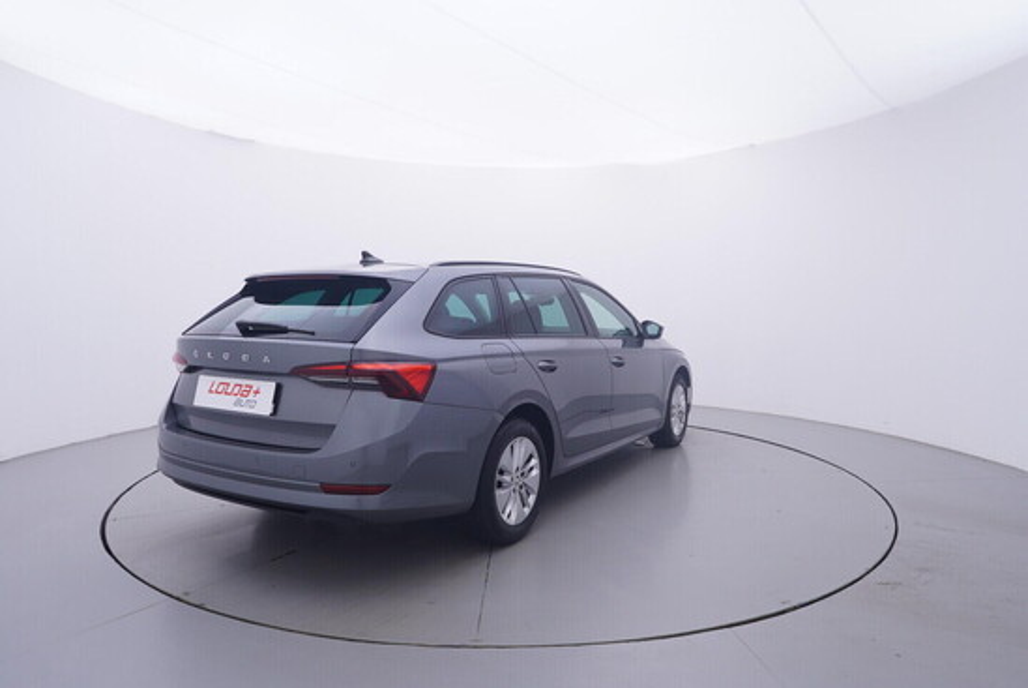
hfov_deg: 77.3
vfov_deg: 56.2
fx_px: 643
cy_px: 344
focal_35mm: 22
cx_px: 514
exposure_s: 1/80
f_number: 5
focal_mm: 15
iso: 200
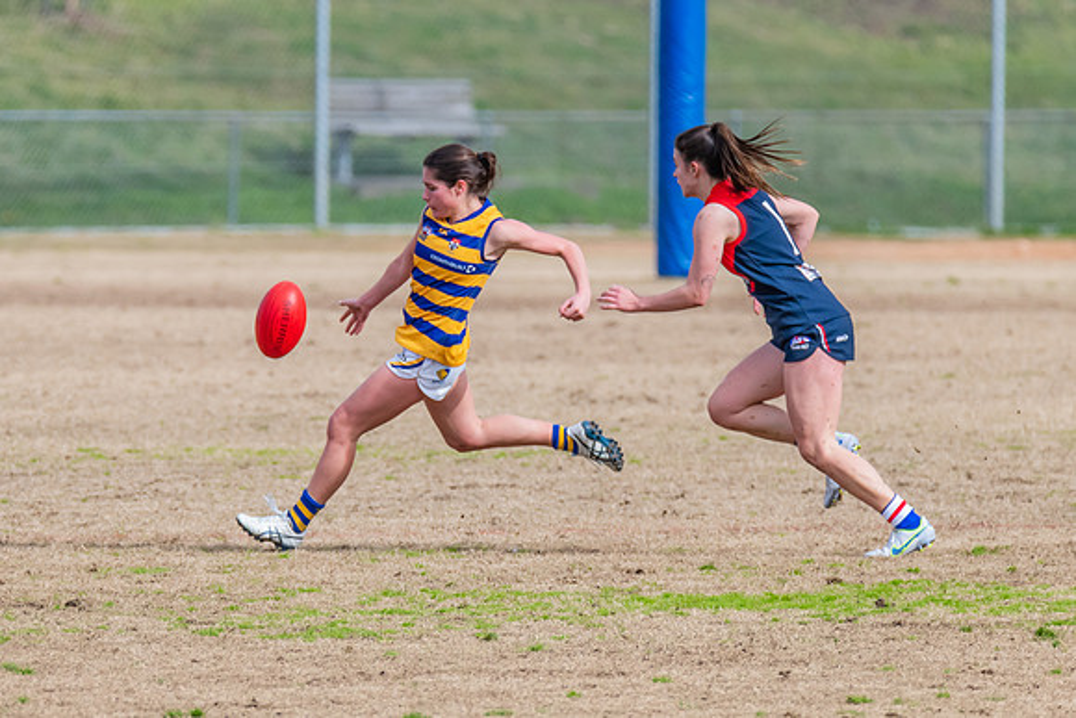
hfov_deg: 2.7
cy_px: 339
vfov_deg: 1.8
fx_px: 22713
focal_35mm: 760
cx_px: 389
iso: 800
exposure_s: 1/2000
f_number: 7.1
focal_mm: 460
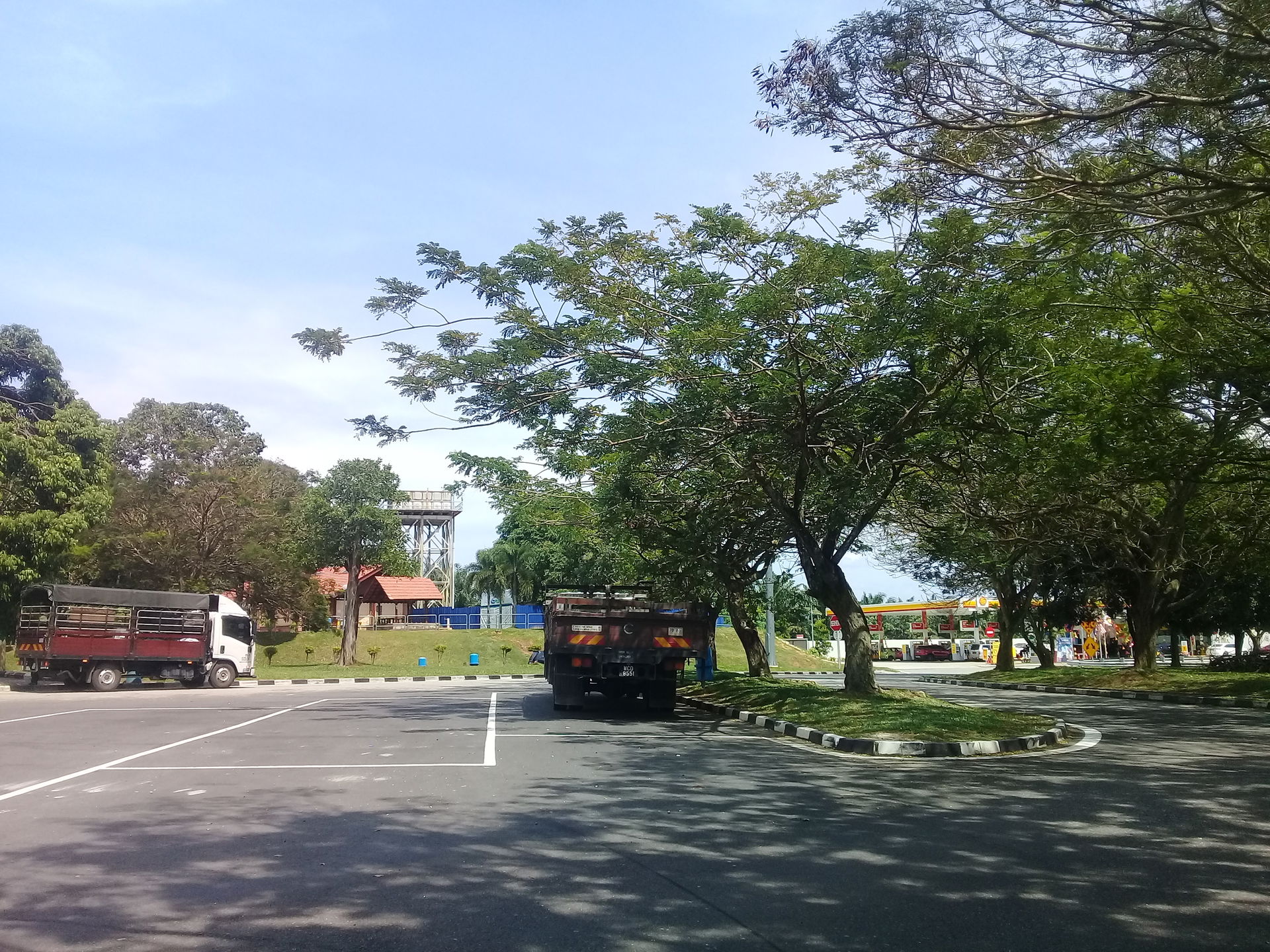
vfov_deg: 45.4
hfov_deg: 58.4
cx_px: 635
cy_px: 476
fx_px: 1137
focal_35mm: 31
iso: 50
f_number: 2.2
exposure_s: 1/799
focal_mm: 3.3
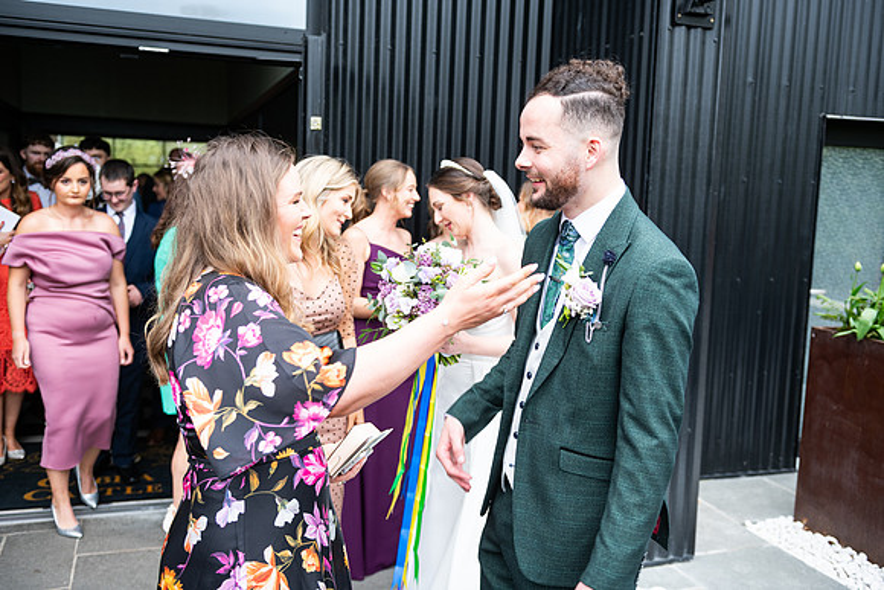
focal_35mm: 35
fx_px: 860
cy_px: 295
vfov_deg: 37.9
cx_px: 442
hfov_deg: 54.4
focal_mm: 35
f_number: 3.5
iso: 160
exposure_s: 1/200
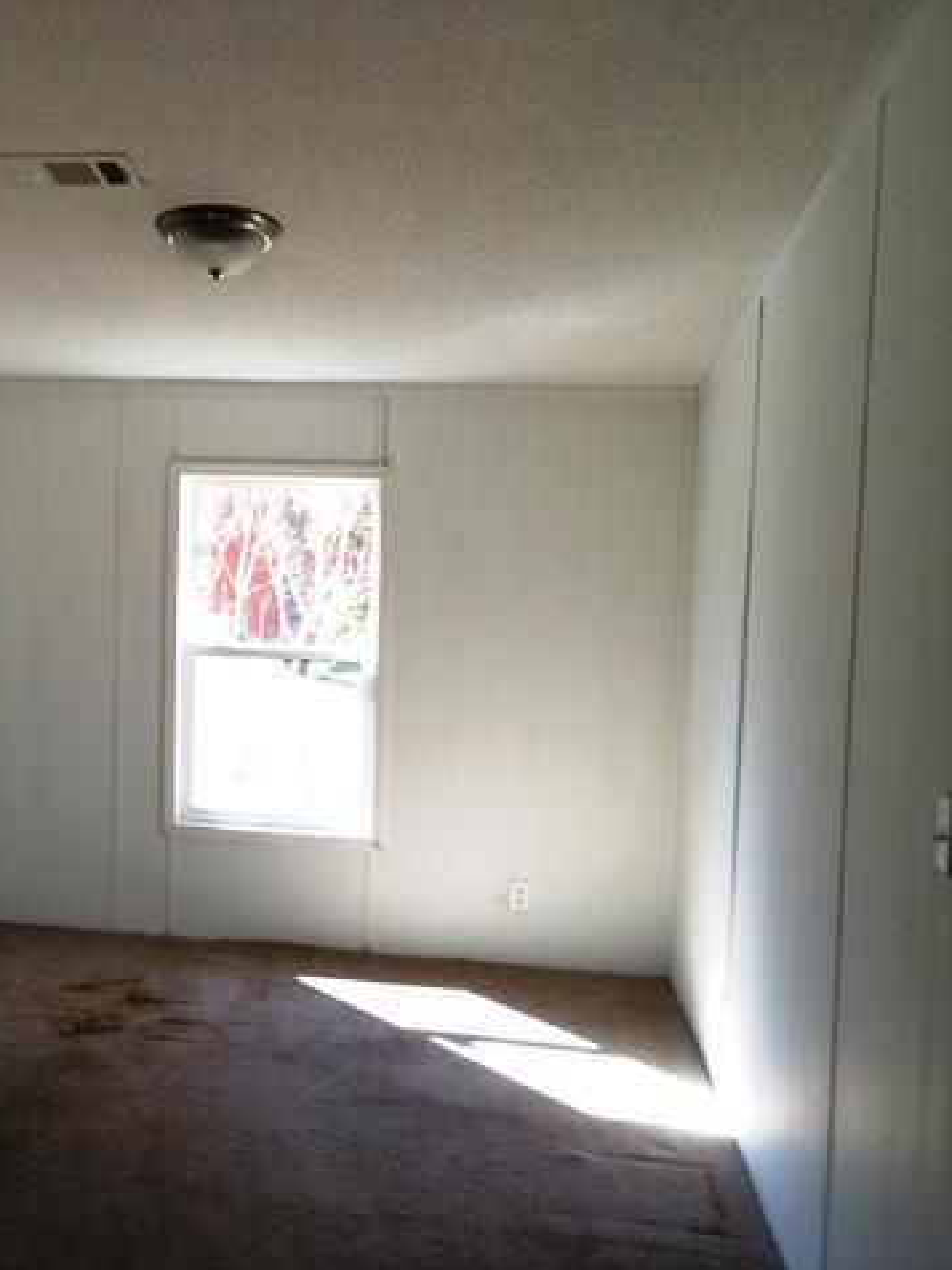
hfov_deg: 35.9
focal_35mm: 39
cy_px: 638
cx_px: 229
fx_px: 1430
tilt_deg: -4.9
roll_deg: -1.4
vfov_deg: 47.9
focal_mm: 4.15
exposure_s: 1/60
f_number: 2.2
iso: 40
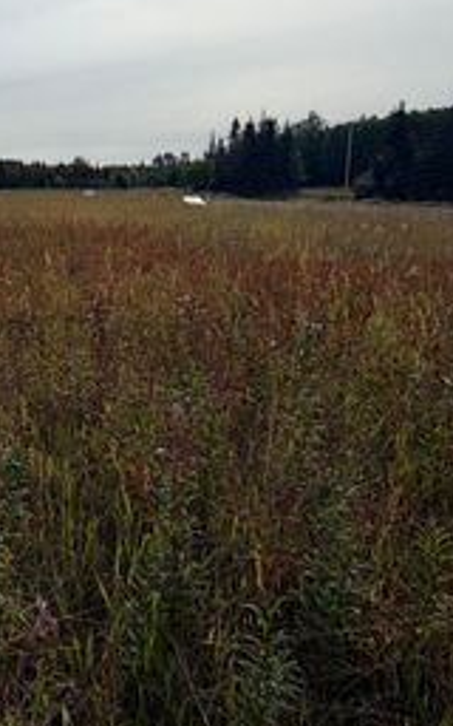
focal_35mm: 29
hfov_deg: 36.3
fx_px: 573
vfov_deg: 62.8
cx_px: -51
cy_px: 234
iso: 20
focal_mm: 2.22
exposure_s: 1/2410
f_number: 2.2
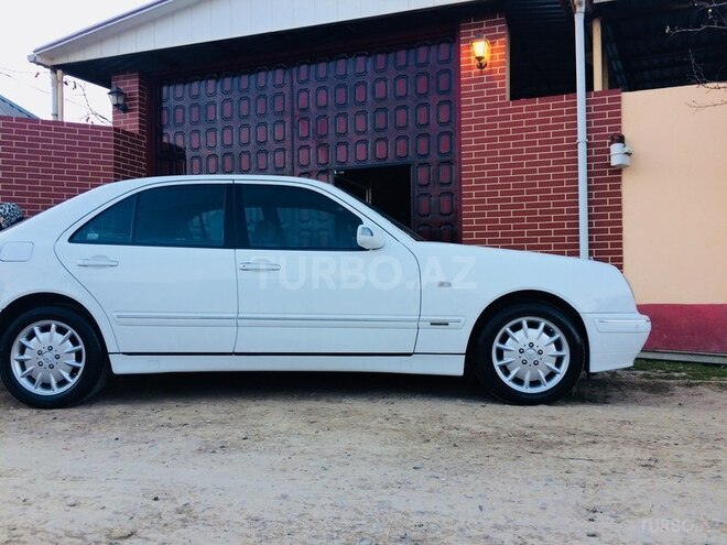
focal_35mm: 29
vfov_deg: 48.2
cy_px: 272
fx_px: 609
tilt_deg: +1.7
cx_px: 364
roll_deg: +1.1
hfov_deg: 61.7
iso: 40
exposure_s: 1/50
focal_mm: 4.15
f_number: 2.2
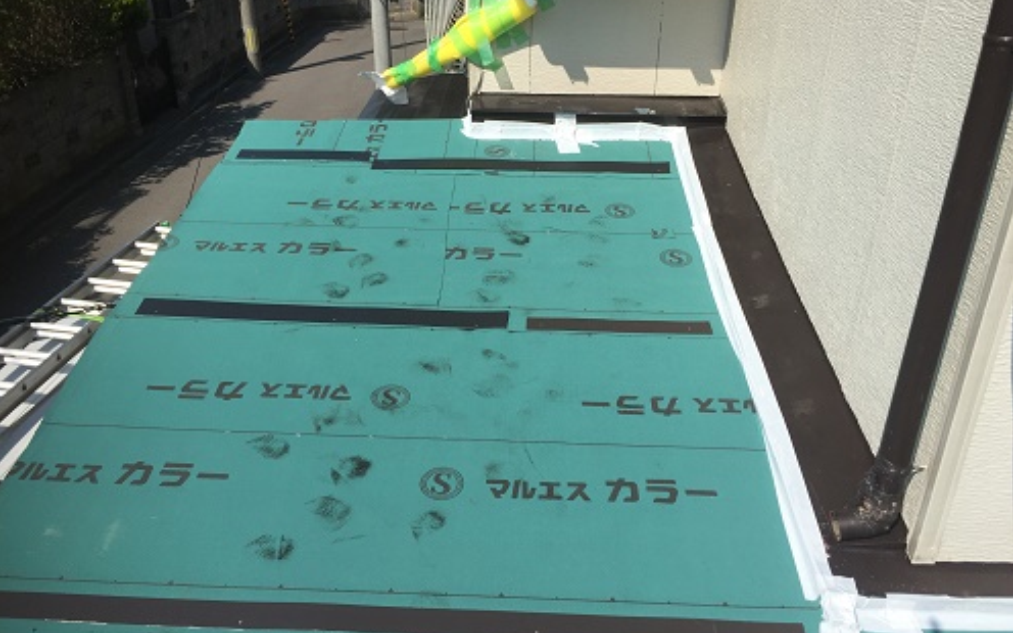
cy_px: 307
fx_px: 856
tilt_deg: -28.4
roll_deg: -2.7
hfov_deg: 61.2
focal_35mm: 31
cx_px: 504
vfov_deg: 40.6
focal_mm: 4.15
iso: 32
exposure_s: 1/2825
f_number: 2.2
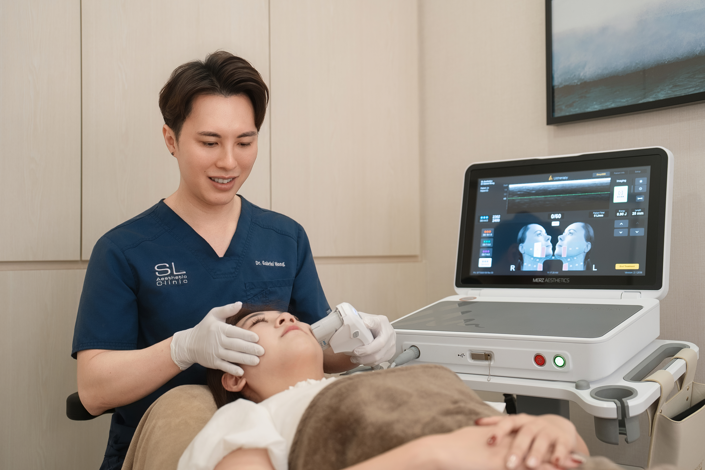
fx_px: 862
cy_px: 235
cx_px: 352
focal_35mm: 44
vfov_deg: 30.5
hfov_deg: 44.5
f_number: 2.8
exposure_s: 1/125
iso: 320
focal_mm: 44
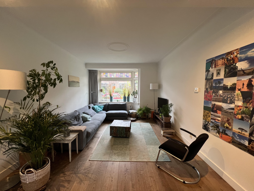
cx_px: 127
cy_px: 96
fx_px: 95
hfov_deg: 106.2
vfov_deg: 89.9
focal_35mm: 13
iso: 160
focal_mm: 1.57
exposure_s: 1/50
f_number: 1.8
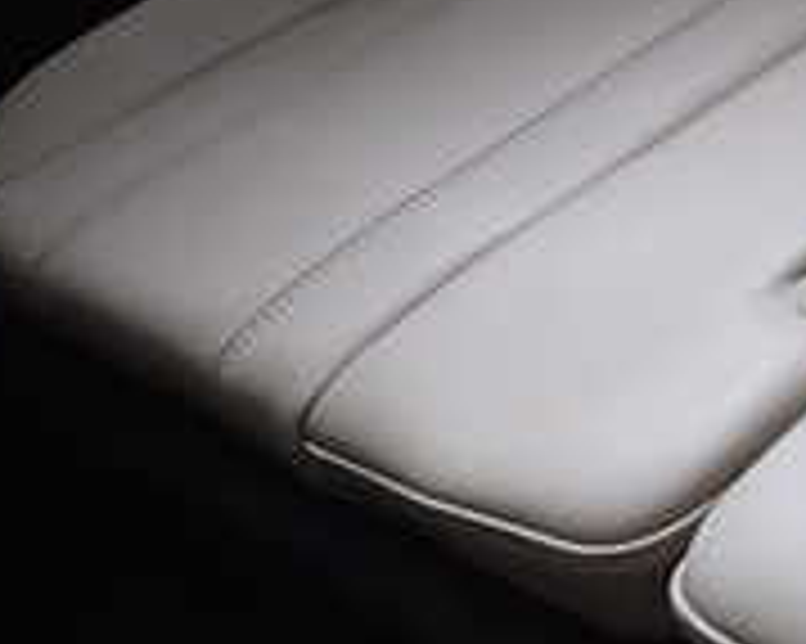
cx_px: 1283
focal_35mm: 82
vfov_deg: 18.7
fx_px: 1955
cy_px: 401
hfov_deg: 19.6
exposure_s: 1/40
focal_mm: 4.5
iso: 200
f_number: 2
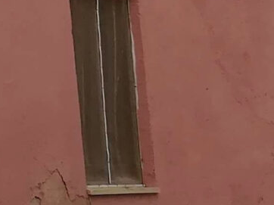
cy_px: -199
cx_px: -615
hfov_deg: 8.5
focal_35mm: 184
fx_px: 1455
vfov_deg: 7.7
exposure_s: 1/1314
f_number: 2.2
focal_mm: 3.83
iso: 50
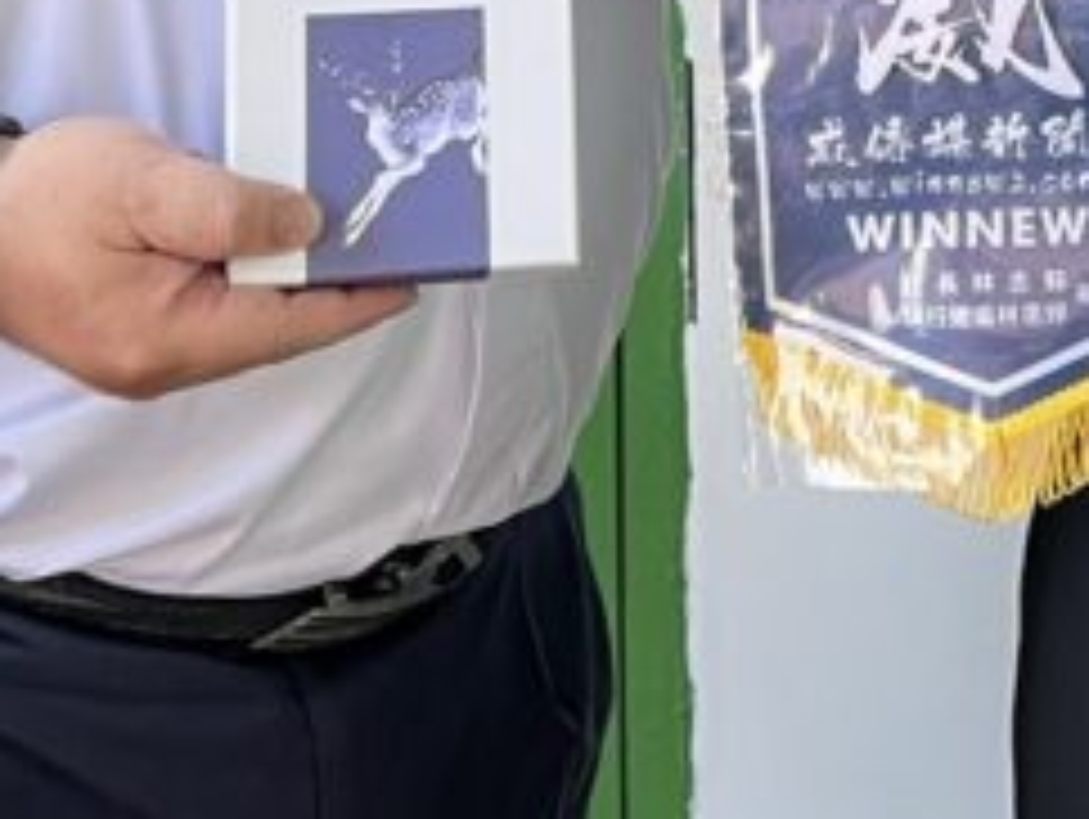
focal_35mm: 110
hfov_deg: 16.9
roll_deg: -0.2
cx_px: 1390
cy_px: -572
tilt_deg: -5.7
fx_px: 3464
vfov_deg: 12.5
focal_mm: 5.7
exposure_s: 1/50
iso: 125
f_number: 1.5
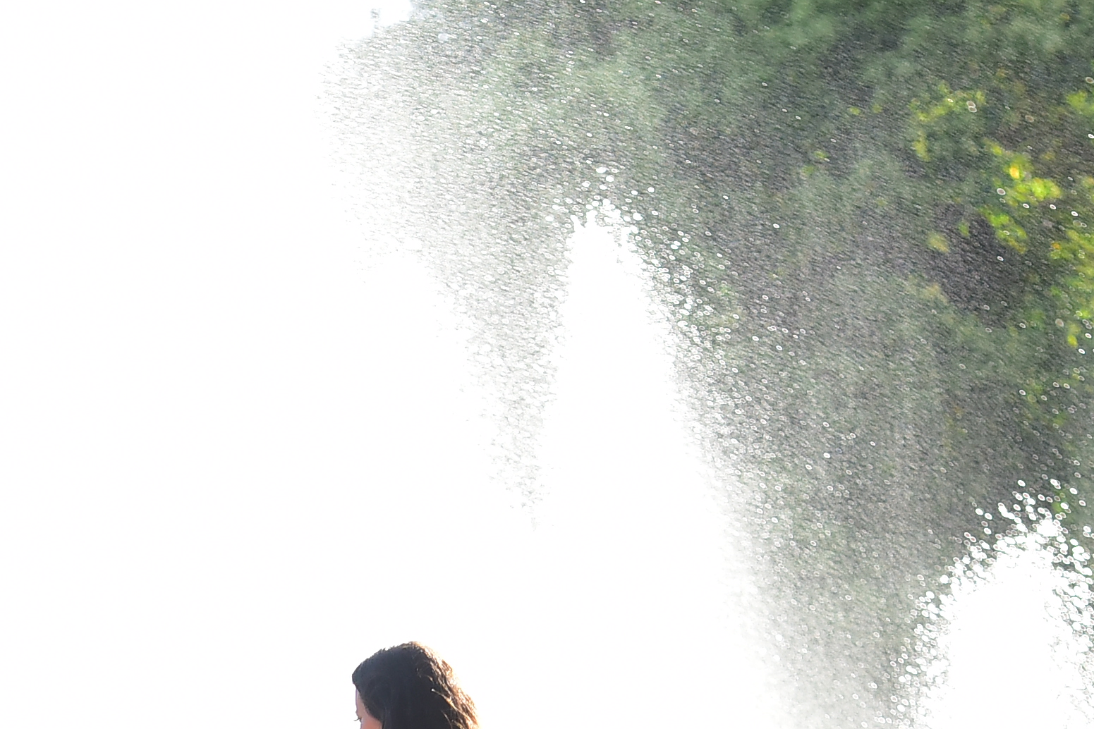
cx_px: 68
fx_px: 11030
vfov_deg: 3.8
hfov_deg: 5.7
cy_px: 1144
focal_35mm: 363
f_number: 4
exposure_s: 1/2000
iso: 800
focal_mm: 102
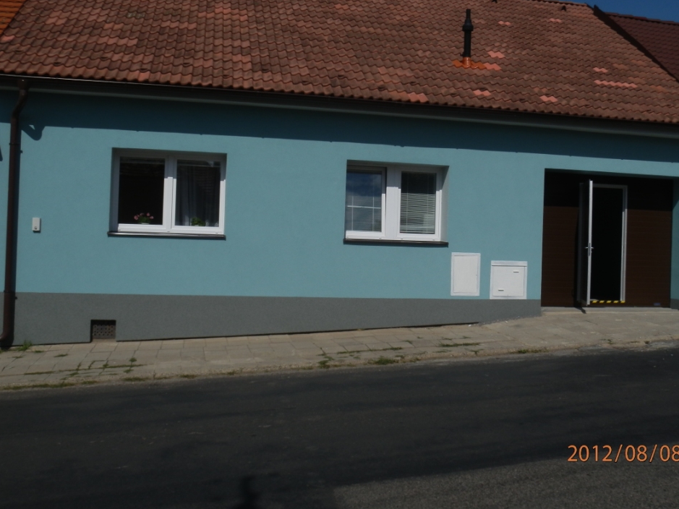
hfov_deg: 51.3
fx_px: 706
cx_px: 356
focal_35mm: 36
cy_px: 235
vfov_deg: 39.6
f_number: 9.4
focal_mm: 5.9
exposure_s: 1/500
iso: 80
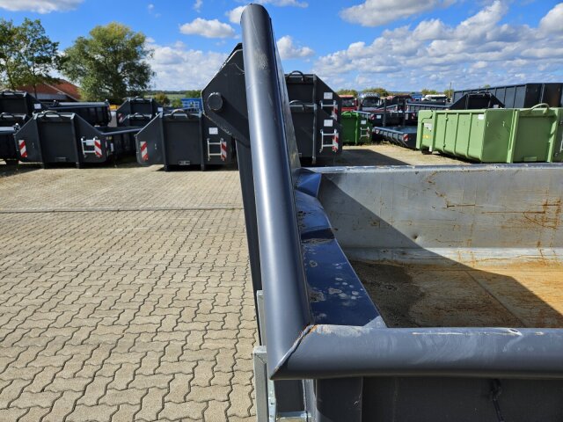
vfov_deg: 58.9
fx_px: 374
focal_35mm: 23
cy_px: 211
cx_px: 282
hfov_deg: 73.9
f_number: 1.8
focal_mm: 5.4
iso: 25
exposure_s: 1/1894
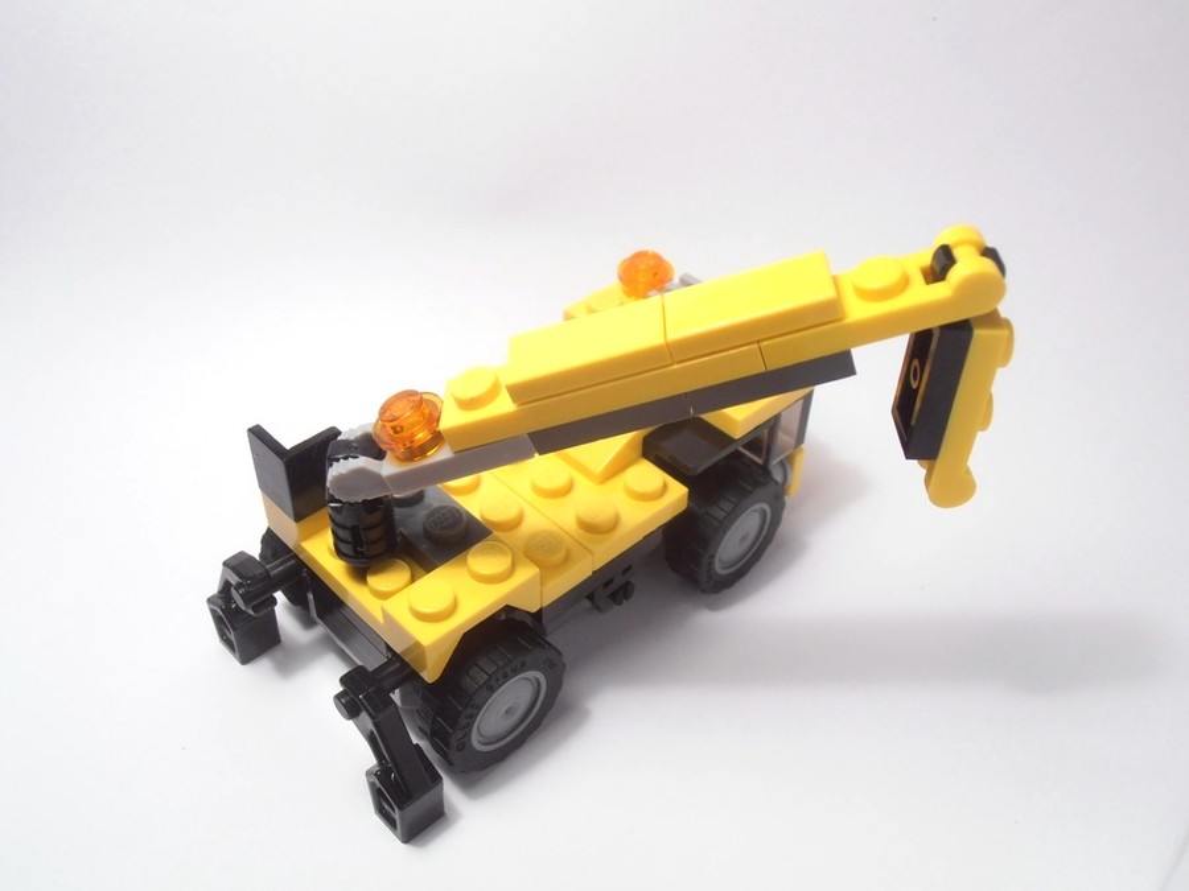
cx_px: 594
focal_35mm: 37
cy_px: 446
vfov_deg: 38.7
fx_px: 1271
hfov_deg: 50.1
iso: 80
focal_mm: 6.61
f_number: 3.9
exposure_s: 1/60
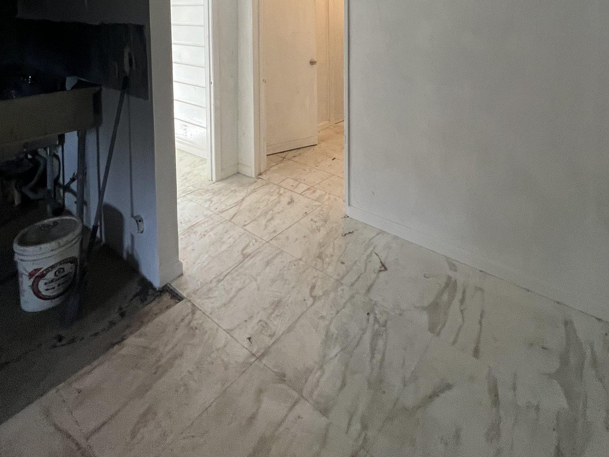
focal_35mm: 20
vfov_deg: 54.3
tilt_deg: -1.2
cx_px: 337
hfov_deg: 81.5
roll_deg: +1.3
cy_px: 19
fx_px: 352
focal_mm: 1.57
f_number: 1.8
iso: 200
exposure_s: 1/60
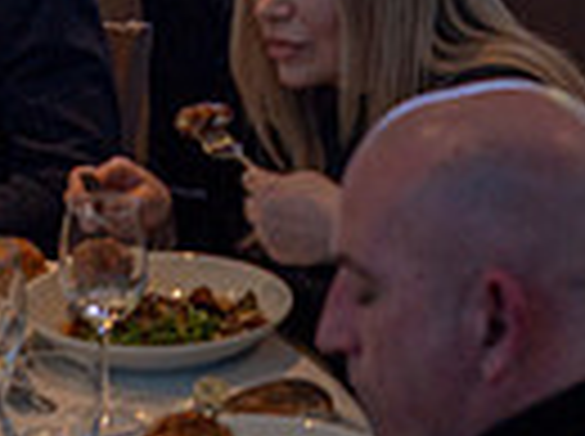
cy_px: -578
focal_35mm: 187
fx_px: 3154
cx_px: 297
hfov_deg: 10.6
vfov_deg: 7.4
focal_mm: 35
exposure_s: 1/60
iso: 125
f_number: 4.5
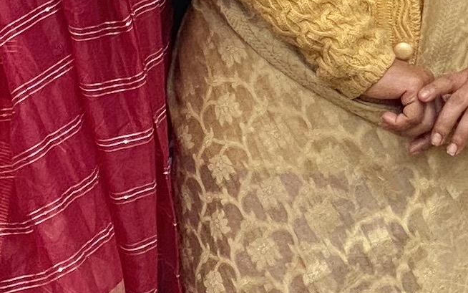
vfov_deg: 3.8
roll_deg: -0.4
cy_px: -353
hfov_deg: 6.1
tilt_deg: -3.9
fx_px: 4337
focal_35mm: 340
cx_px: 561
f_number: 2
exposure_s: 1/452
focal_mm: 6
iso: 20
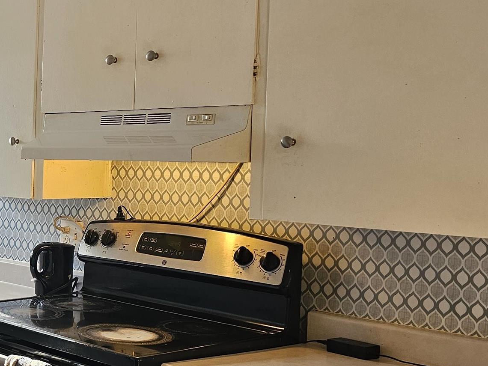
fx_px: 874
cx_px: -158
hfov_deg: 26.2
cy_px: 211
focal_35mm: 62
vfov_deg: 23.6
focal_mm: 6.3
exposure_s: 1/120
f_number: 1.7
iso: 100
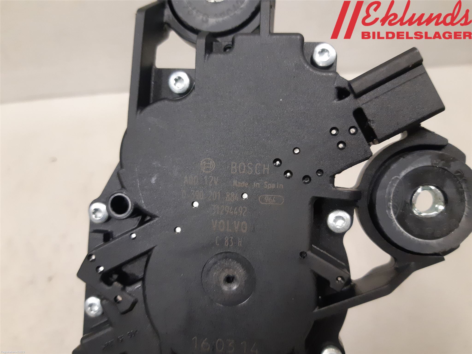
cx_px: 236
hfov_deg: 67.3
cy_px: 177
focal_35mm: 26
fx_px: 355
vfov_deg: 53.1
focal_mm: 3.93
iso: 320
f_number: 1.7
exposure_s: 1/50
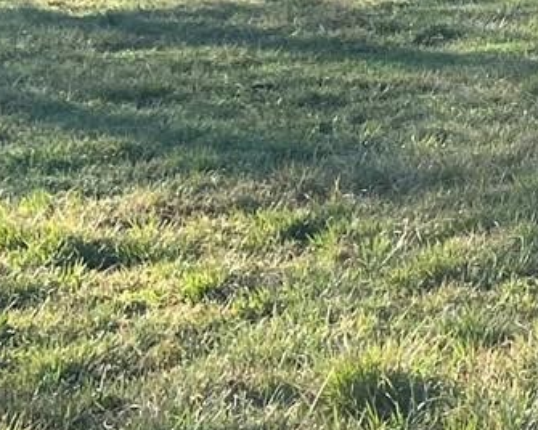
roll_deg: -4.1
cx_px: 1163
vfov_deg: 9.7
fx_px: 2468
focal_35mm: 155
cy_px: -167
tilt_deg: -6.1
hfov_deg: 11.0
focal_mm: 5.7
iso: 50
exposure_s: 1/1779
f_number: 1.5
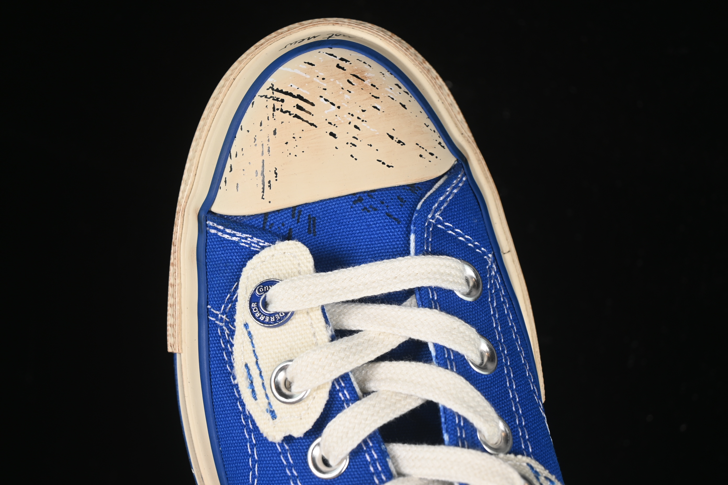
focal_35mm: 75
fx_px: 1517
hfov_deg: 27.0
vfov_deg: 18.2
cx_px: 364
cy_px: 242
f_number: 6.3
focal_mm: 50
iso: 160
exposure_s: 1/60
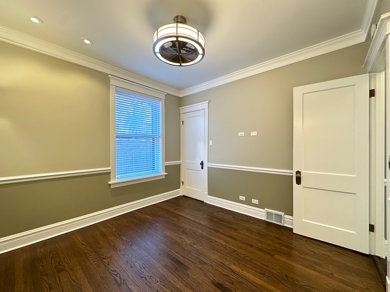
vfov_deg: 85.7
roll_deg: +0.0
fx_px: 158
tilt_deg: +1.0
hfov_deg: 102.1
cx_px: 195
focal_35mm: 14
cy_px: 146
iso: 160
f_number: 2.2
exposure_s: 1/60
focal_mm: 2.22
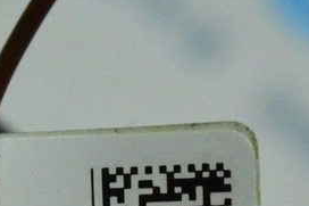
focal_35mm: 311
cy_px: 228
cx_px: 48
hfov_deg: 6.6
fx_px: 2667
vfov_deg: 4.4
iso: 6400
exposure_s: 1/1000
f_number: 5.6
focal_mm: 55
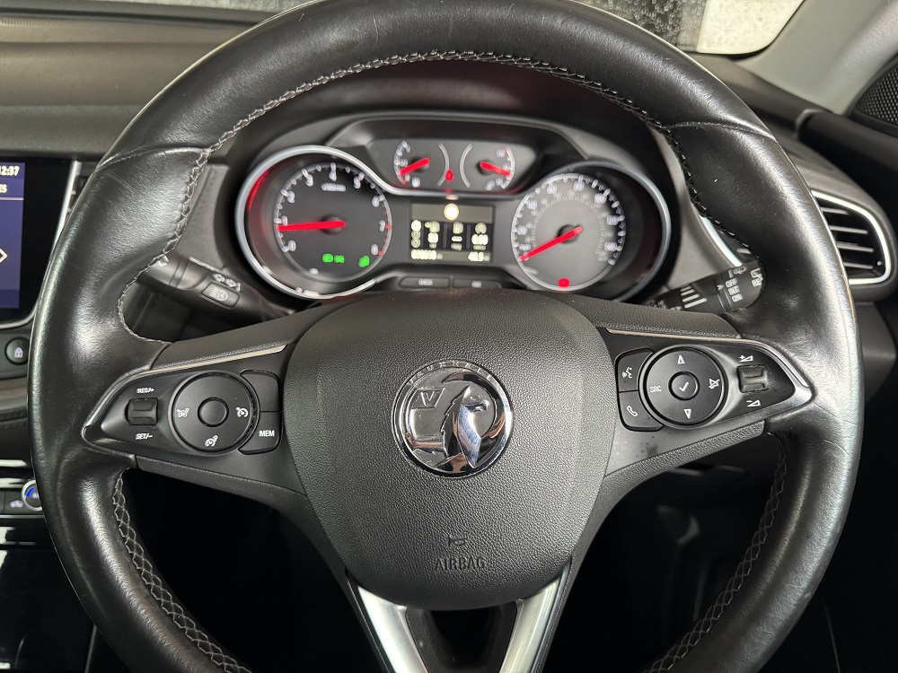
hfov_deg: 71.6
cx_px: 449
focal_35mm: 24
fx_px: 623
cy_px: 336
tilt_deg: -29.9
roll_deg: -3.1
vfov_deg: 56.8
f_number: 1.78
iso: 800
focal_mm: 6.76
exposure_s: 1/48
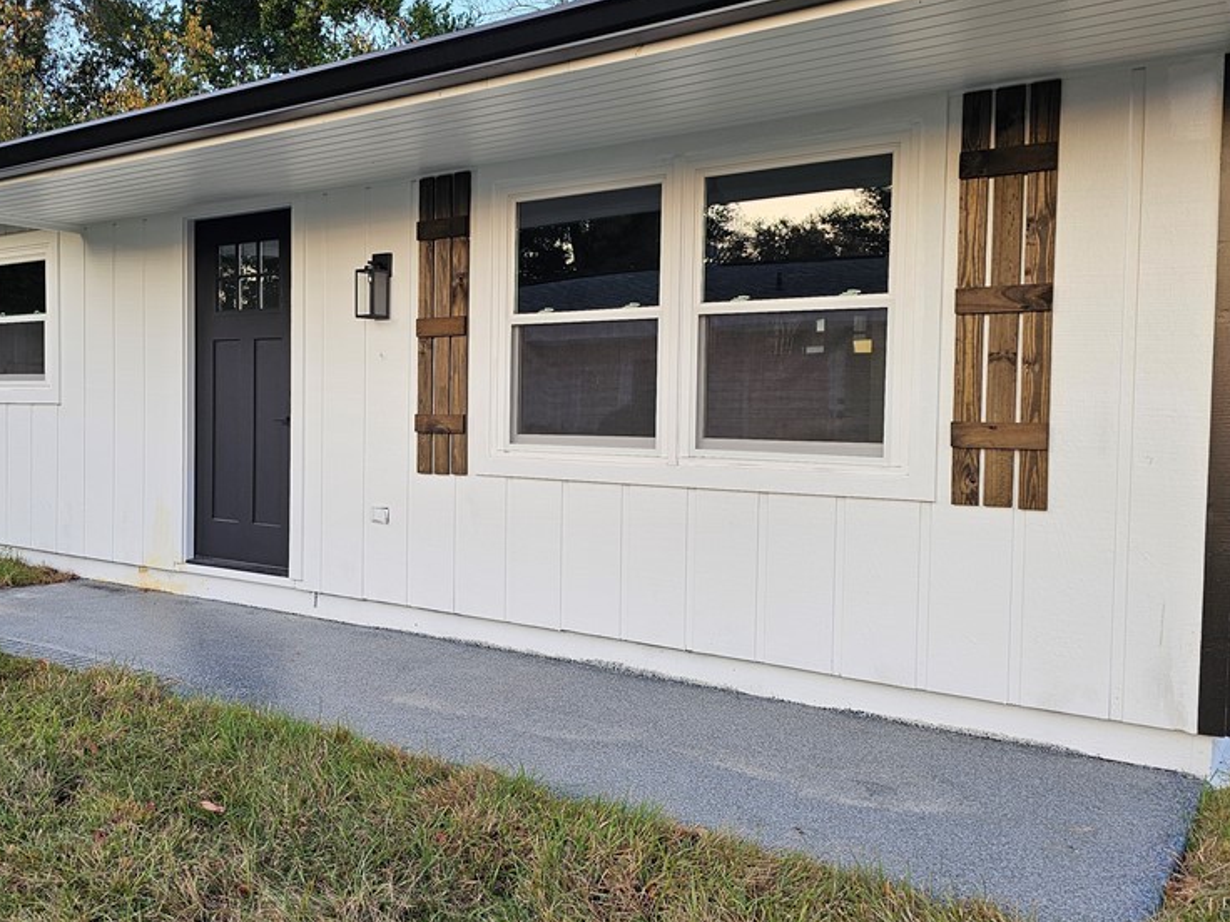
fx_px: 1137
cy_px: 444
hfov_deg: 55.5
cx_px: 401
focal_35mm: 32
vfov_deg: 44.2
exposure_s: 1/120
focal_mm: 6.3
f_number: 1.7
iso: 20
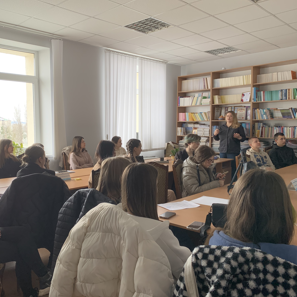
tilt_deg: -2.4
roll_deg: -0.4
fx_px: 301
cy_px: 150
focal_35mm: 31
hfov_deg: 52.2
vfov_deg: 52.5
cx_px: 118
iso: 32
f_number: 1.8
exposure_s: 1/122
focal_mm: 4.25
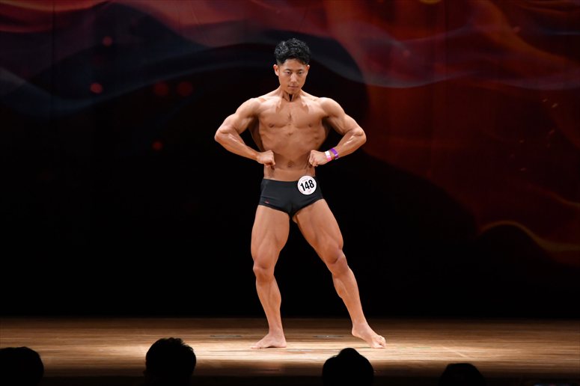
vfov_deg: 6.1
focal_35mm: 225
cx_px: 290
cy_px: 193
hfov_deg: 9.2
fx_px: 3623
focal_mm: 150
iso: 3200
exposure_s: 1/400
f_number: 5.6
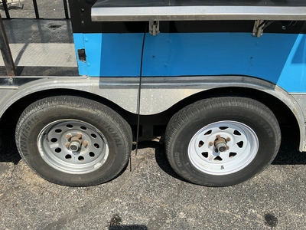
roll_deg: -1.7
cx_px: 153
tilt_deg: -33.3
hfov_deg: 63.4
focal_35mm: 28
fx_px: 248
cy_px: 115
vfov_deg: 49.7
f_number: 1.8
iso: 25
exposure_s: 1/1534
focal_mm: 3
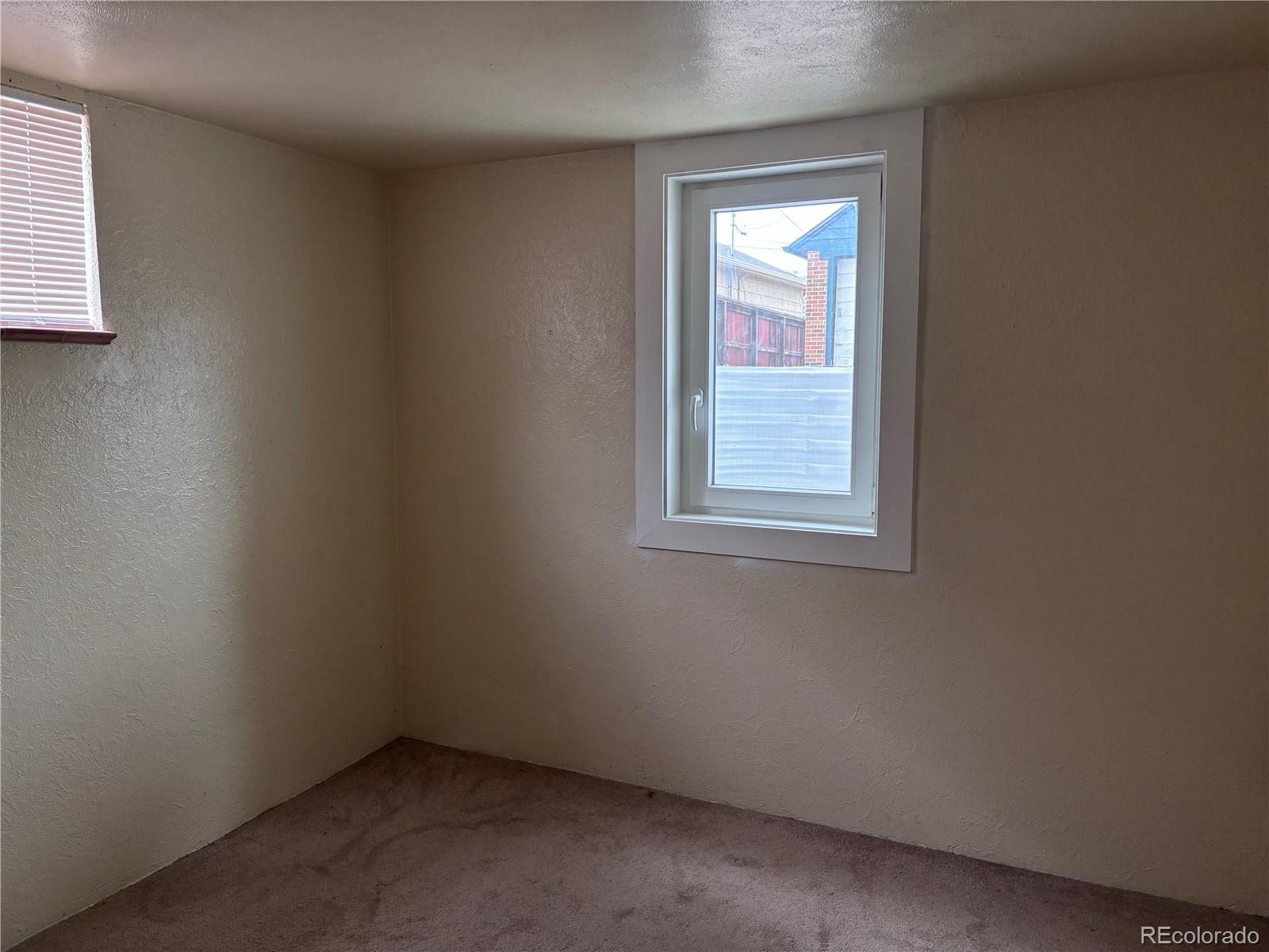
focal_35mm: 26
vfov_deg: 53.1
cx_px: 634
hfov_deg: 67.3
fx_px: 953
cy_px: 476
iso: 80
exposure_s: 1/121
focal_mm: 5.96
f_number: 1.6
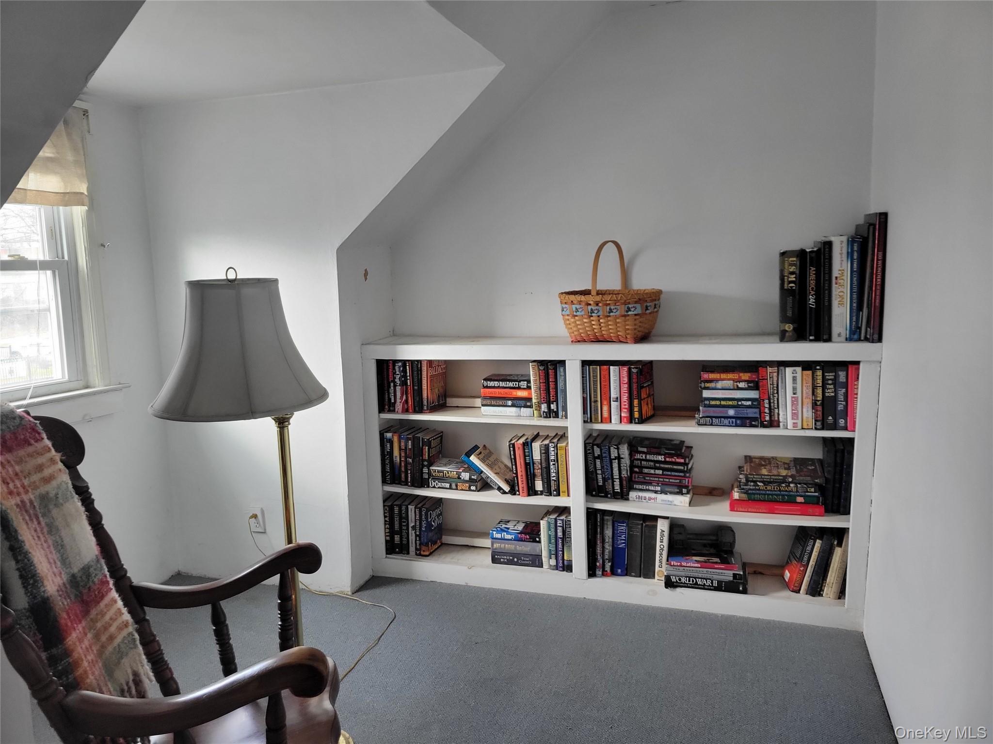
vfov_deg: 53.1
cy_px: 372
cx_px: 496
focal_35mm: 26
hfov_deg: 67.3
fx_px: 746
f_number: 1.8
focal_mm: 5.4
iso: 160
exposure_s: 1/60
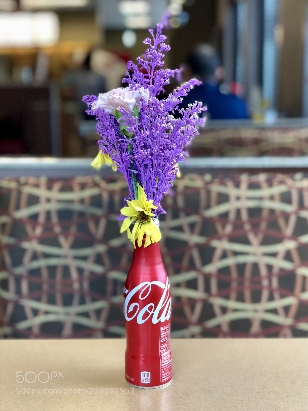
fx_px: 617
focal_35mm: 52
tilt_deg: -8.8
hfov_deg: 28.0
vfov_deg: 36.8
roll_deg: -1.4
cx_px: 154
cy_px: 206
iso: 80
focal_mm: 6
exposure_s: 1/60
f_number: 2.4
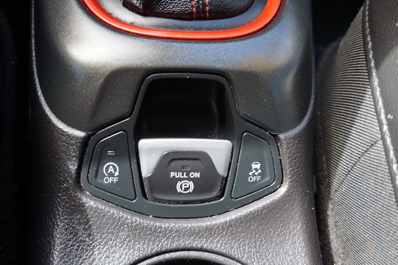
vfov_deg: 36.8
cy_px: 132
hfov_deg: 53.2
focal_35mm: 36
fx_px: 398
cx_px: 199
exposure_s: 1/60
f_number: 4.5
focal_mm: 24
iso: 250
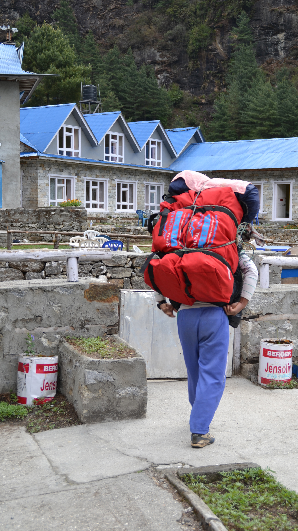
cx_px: 171
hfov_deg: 20.0
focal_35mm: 60
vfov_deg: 34.9
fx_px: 843
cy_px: 266
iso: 100
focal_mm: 38
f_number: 6.3
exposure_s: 1/160
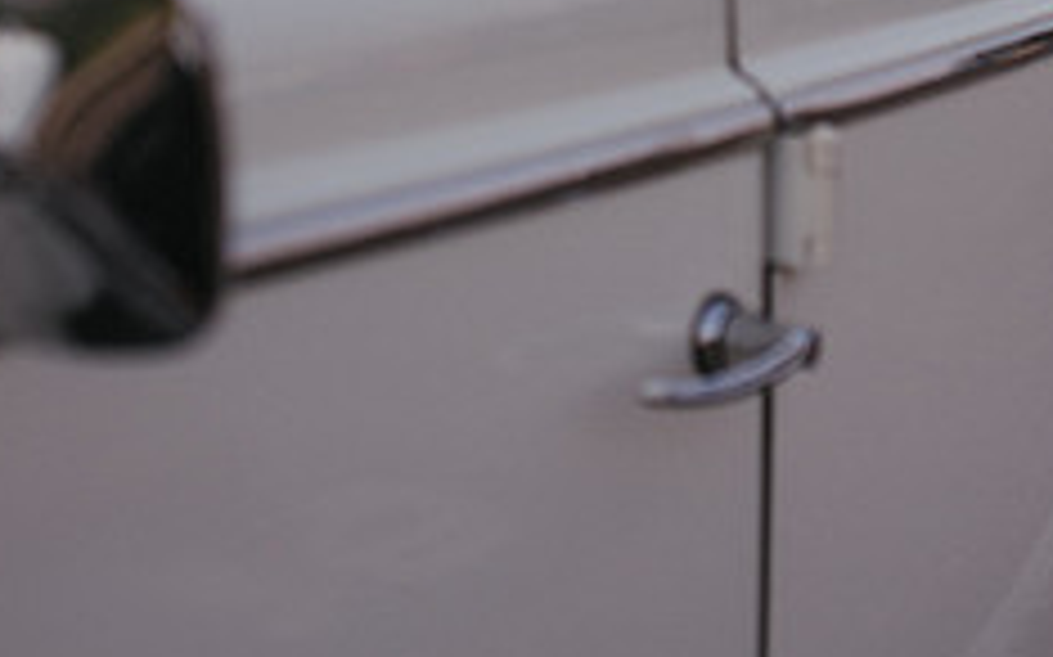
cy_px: -176
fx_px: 2811
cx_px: 572
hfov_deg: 21.2
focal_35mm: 98
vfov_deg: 12.9
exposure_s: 1/1000
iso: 125
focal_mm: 50
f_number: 3.2
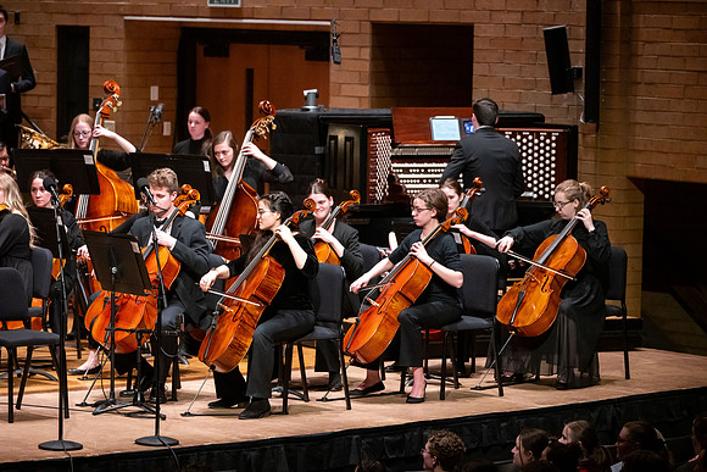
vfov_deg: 8.3
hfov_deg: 12.4
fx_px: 3241
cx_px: 354
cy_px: 236
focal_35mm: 165
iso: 8000
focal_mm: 165
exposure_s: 1/400
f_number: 3.5
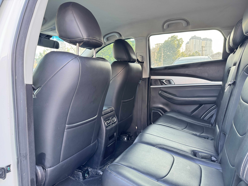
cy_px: 93
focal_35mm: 24
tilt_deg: -8.0
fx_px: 172
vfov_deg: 56.8
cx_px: 124
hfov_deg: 71.6
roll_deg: +1.7
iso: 200
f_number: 1.78
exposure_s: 1/74
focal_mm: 6.76
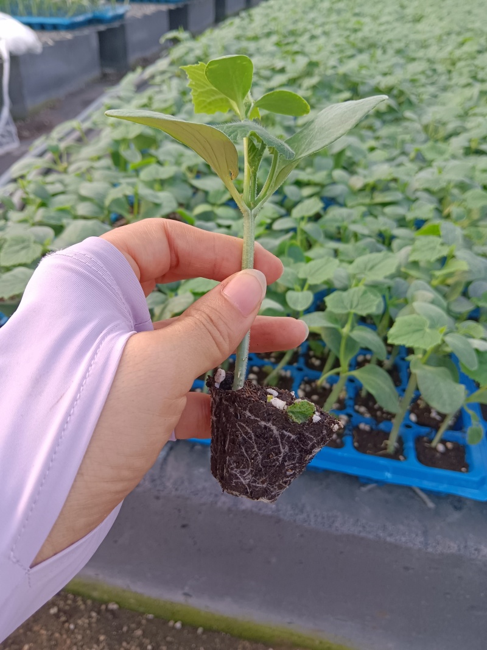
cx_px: 244
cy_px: 325
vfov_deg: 67.3
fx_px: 488
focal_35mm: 26
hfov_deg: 53.1
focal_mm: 4.05
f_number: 1.8
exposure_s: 1/100
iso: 545
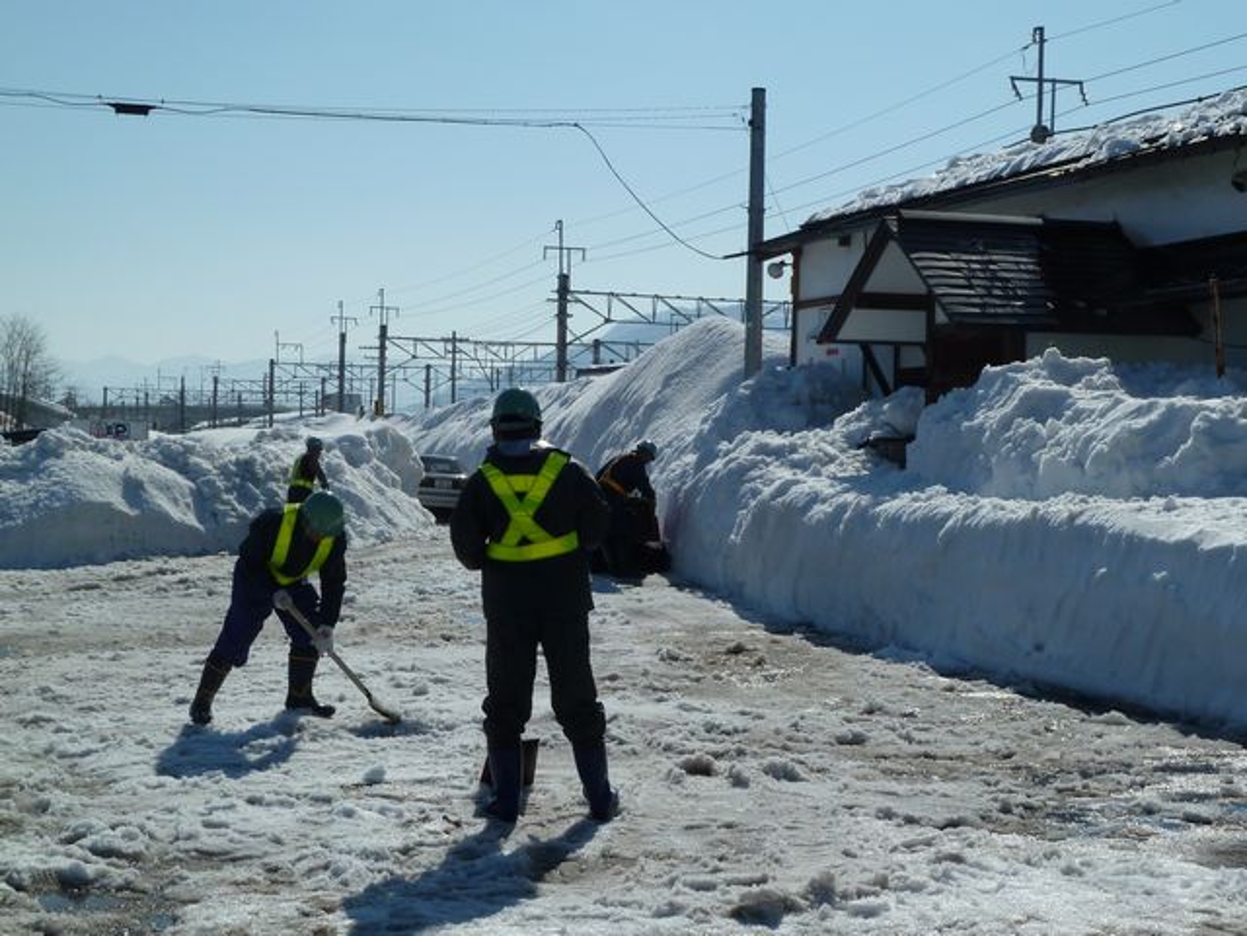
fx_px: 2125
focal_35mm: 59
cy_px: 468
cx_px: 624
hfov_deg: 32.7
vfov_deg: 24.8
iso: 80
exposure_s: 1/1000
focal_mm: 9.7
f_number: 5.6
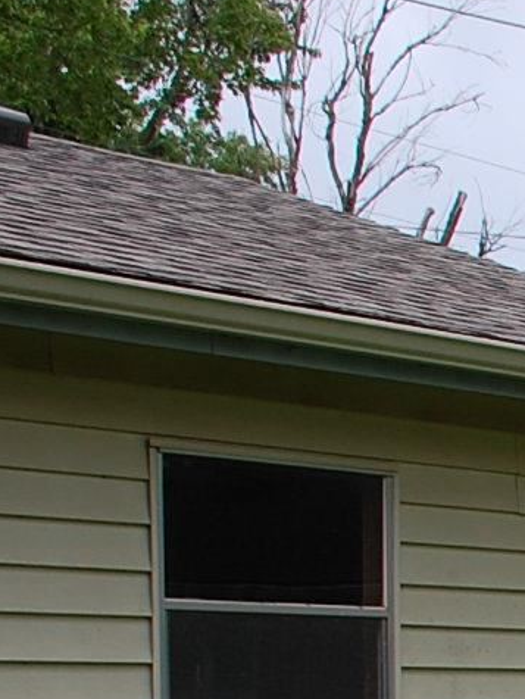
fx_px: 2484
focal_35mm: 123
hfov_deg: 10.5
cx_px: 1232
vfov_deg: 15.2
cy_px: 943
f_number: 8
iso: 200
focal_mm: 18
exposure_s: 1/250
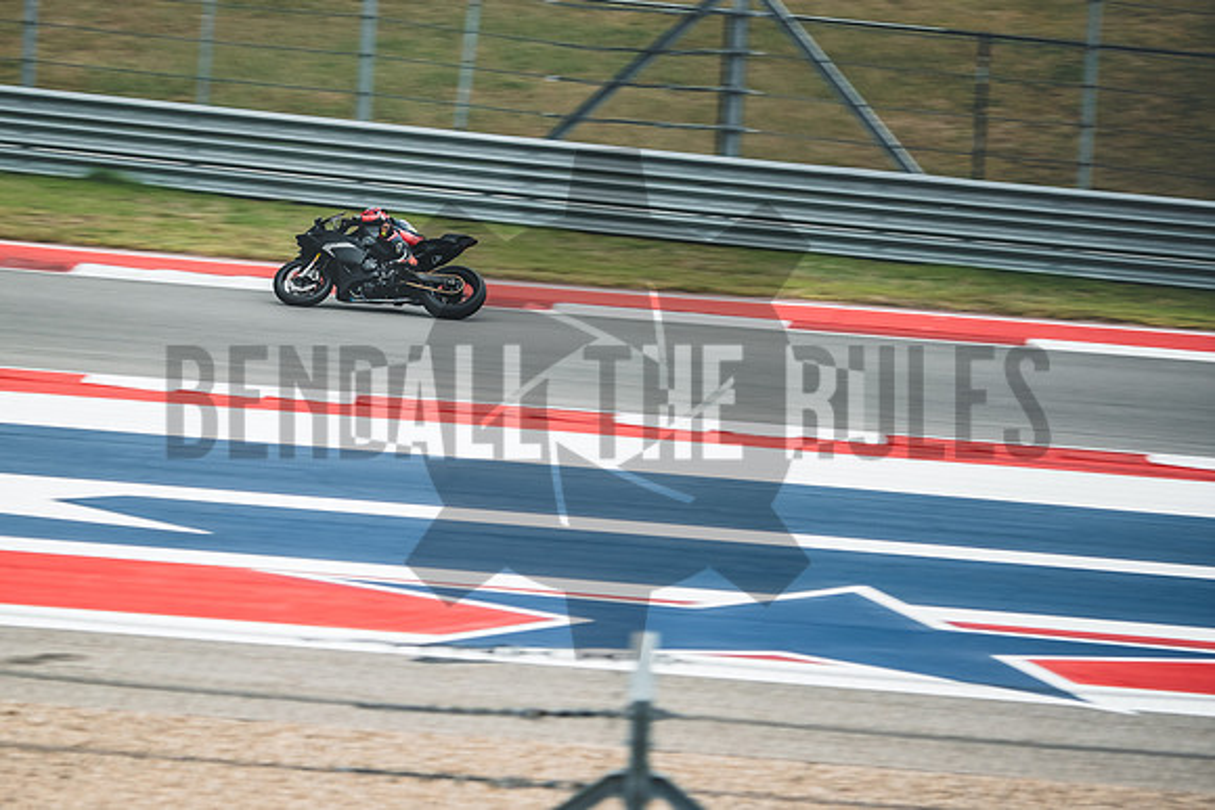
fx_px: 14364
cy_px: 469
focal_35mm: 426
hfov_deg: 4.8
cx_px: 353
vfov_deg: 3.2
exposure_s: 1/250
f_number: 2
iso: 200
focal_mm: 200
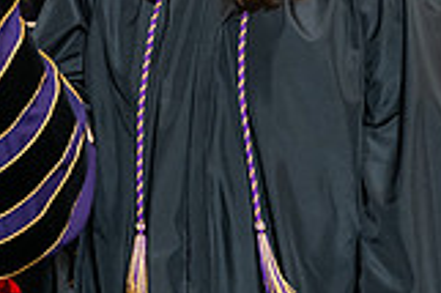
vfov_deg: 5.4
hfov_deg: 8.2
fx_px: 3084
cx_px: 44
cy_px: -23
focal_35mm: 252
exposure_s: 1/200
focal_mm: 70
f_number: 5
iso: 2000
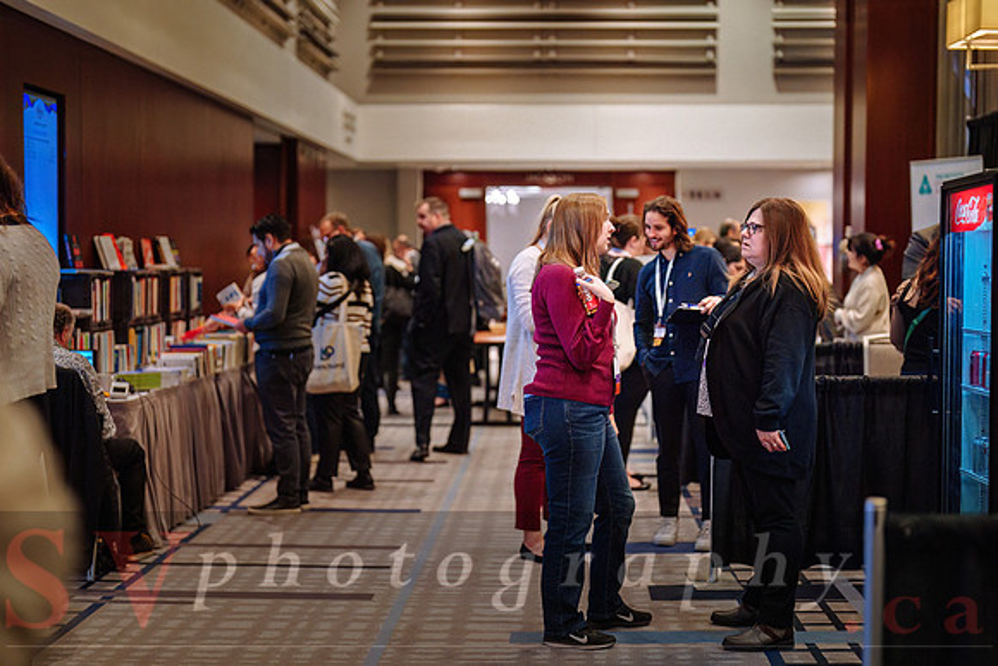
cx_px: 521
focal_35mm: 54
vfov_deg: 25.0
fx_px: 1499
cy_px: 342
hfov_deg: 36.8
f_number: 1.4
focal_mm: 50
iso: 2500
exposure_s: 1/800
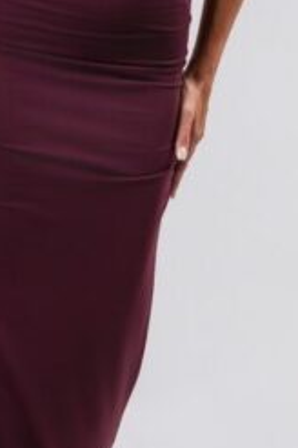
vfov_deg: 11.5
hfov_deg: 7.7
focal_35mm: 179
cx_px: 136
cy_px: 106
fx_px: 2222
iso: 160
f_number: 2.8
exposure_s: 1/320
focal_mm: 28.3
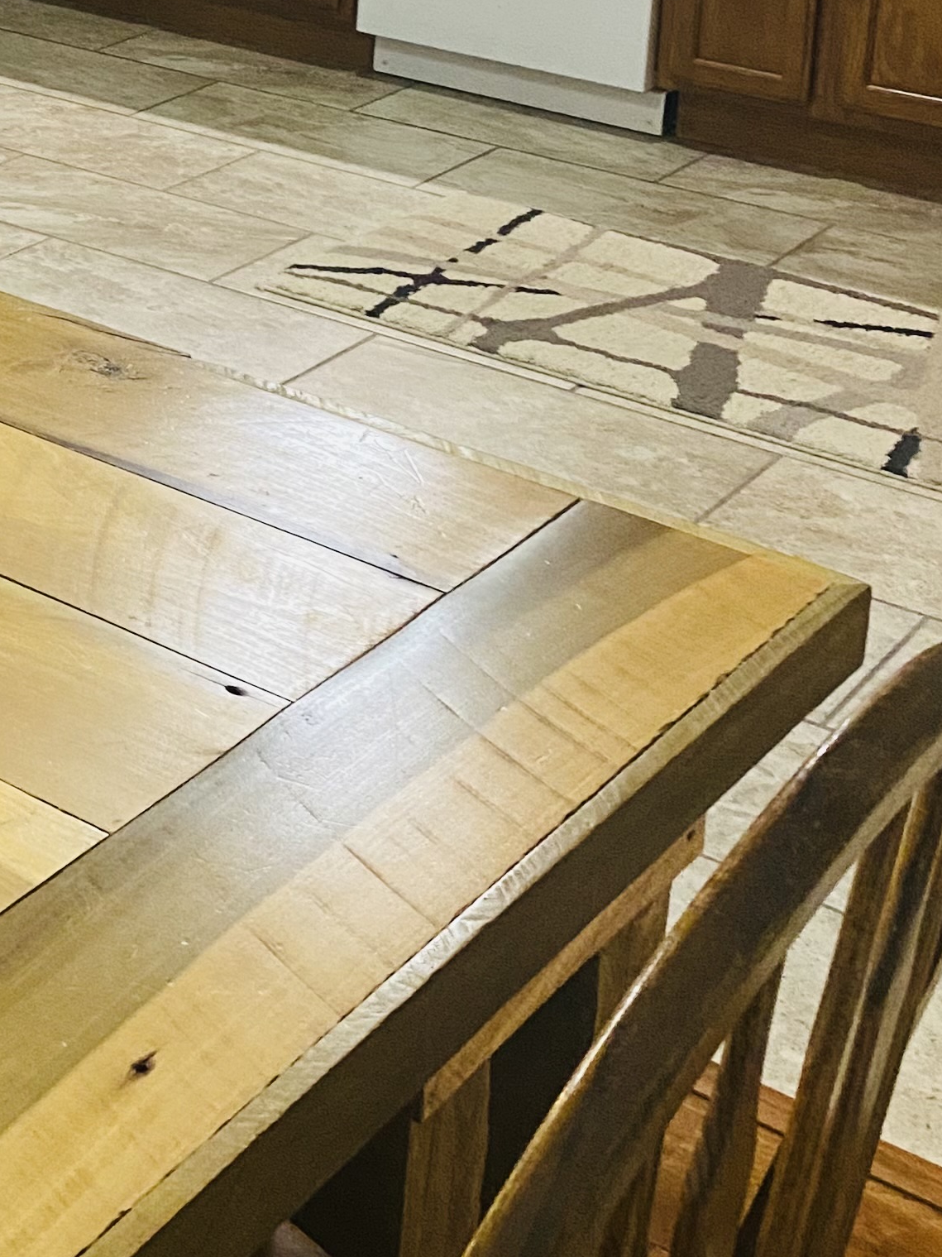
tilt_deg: -16.7
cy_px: 67
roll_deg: +1.1
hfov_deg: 20.4
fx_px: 2504
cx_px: -80
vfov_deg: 26.9
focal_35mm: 69
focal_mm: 4.25
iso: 400
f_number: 1.8
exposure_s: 1/40
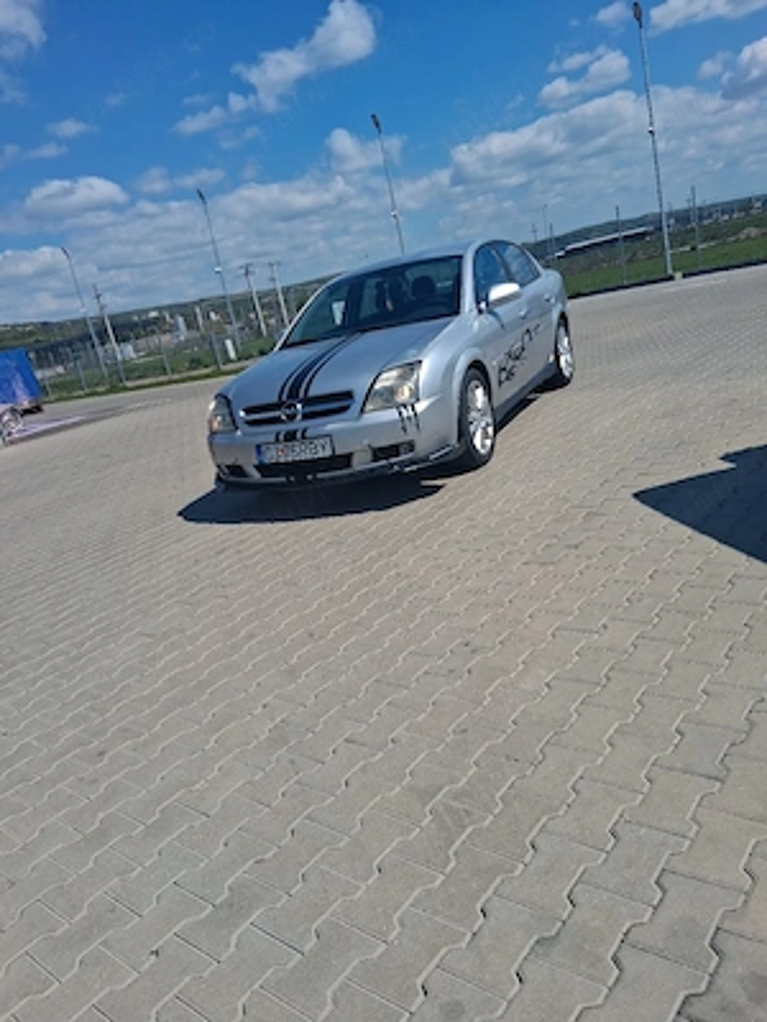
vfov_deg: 67.3
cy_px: 511
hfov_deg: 53.1
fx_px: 768
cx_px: 384
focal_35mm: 26
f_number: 1.8
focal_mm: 3.98
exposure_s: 1/909
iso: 25
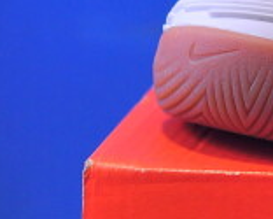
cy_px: -180
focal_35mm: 361
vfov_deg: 4.3
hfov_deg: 5.2
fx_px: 2919
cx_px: 695
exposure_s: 1/250
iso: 250
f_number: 3.2
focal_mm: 50
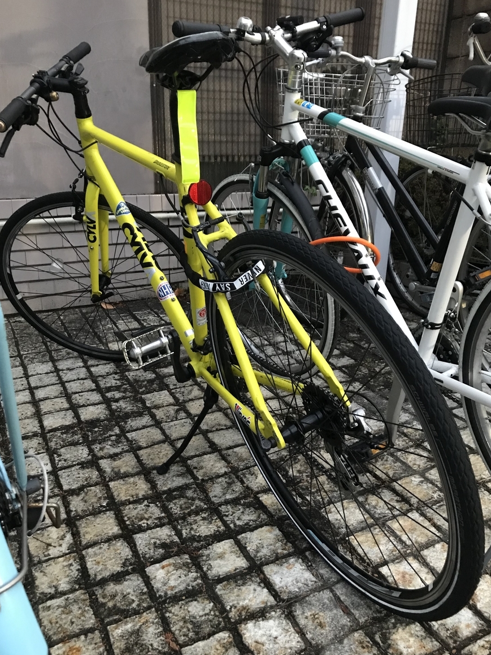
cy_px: 319
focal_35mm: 29
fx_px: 549
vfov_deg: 61.7
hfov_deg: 48.2
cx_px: 240
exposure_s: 1/6
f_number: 1.8
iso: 80
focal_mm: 3.99
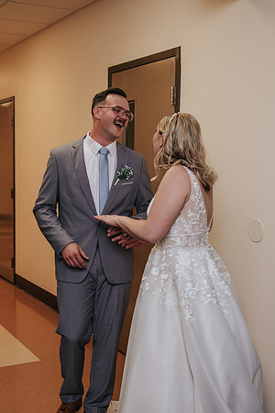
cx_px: 127
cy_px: 206
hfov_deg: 25.8
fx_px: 601
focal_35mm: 52
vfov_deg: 37.9
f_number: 4
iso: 800
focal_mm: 35
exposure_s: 1/200
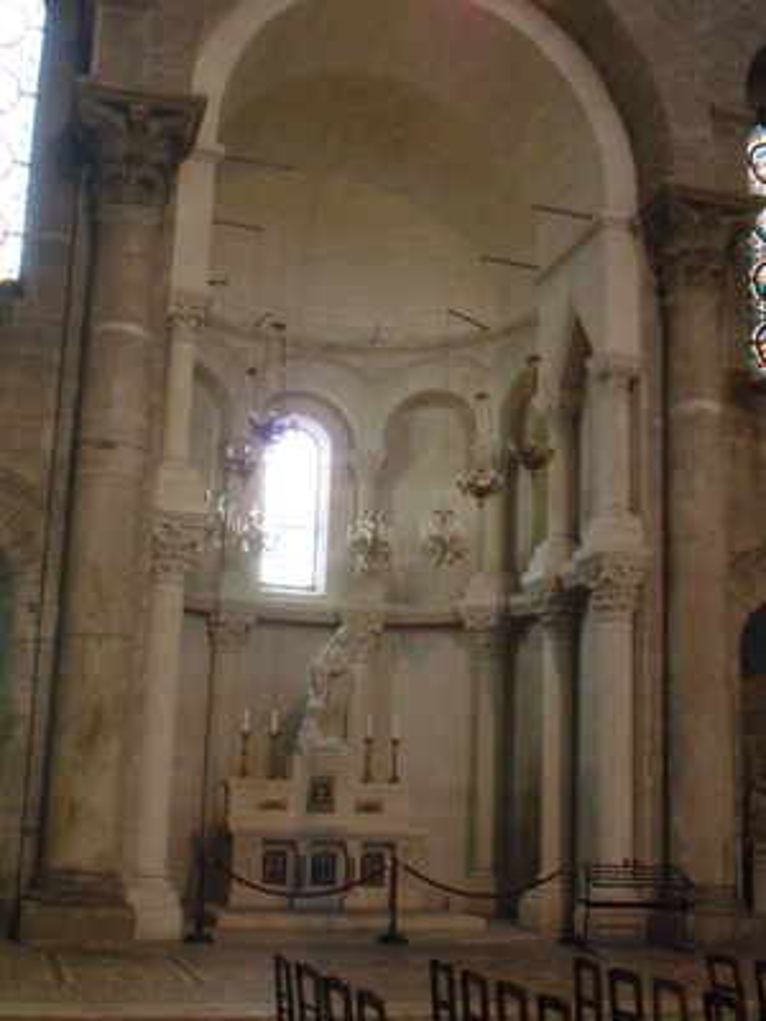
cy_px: 510
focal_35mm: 47
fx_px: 1387
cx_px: 383
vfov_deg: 40.4
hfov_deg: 30.9
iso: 400
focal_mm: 7.91
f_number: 3.4
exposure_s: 1/6
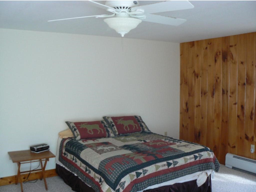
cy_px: 96
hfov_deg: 51.3
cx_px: 128
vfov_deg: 39.7
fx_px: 266
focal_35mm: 36
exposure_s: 1/30
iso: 200
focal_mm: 6
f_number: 2.8
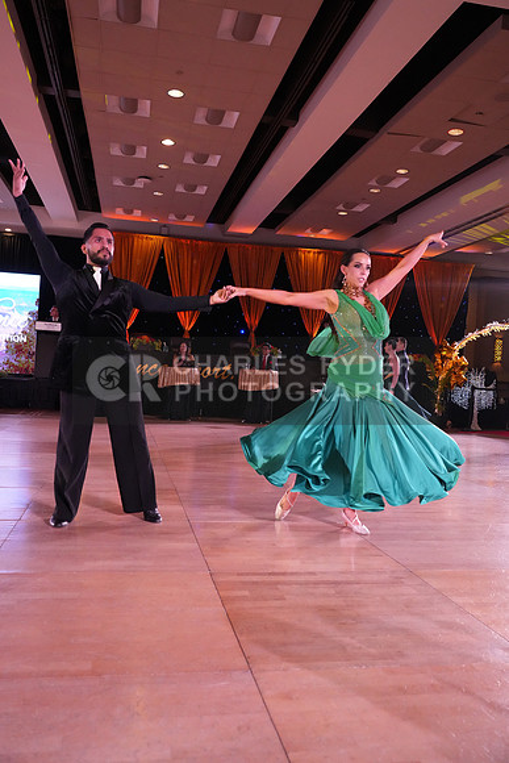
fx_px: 615
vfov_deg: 63.6
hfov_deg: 45.0
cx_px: 254
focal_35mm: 29
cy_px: 382
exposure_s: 1/400
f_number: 5
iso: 6400
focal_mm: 29
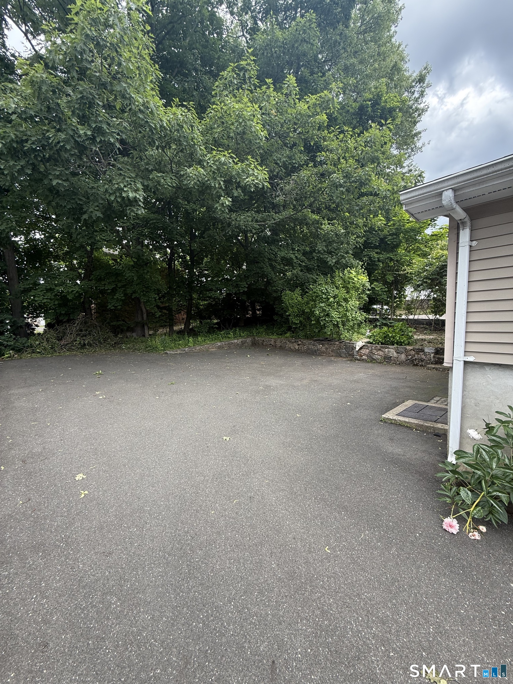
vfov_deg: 102.1
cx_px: 256
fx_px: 277
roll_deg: -0.9
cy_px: 342
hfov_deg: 85.7
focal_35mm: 14
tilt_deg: -0.9
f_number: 2.2
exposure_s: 1/194
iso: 50
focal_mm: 2.22
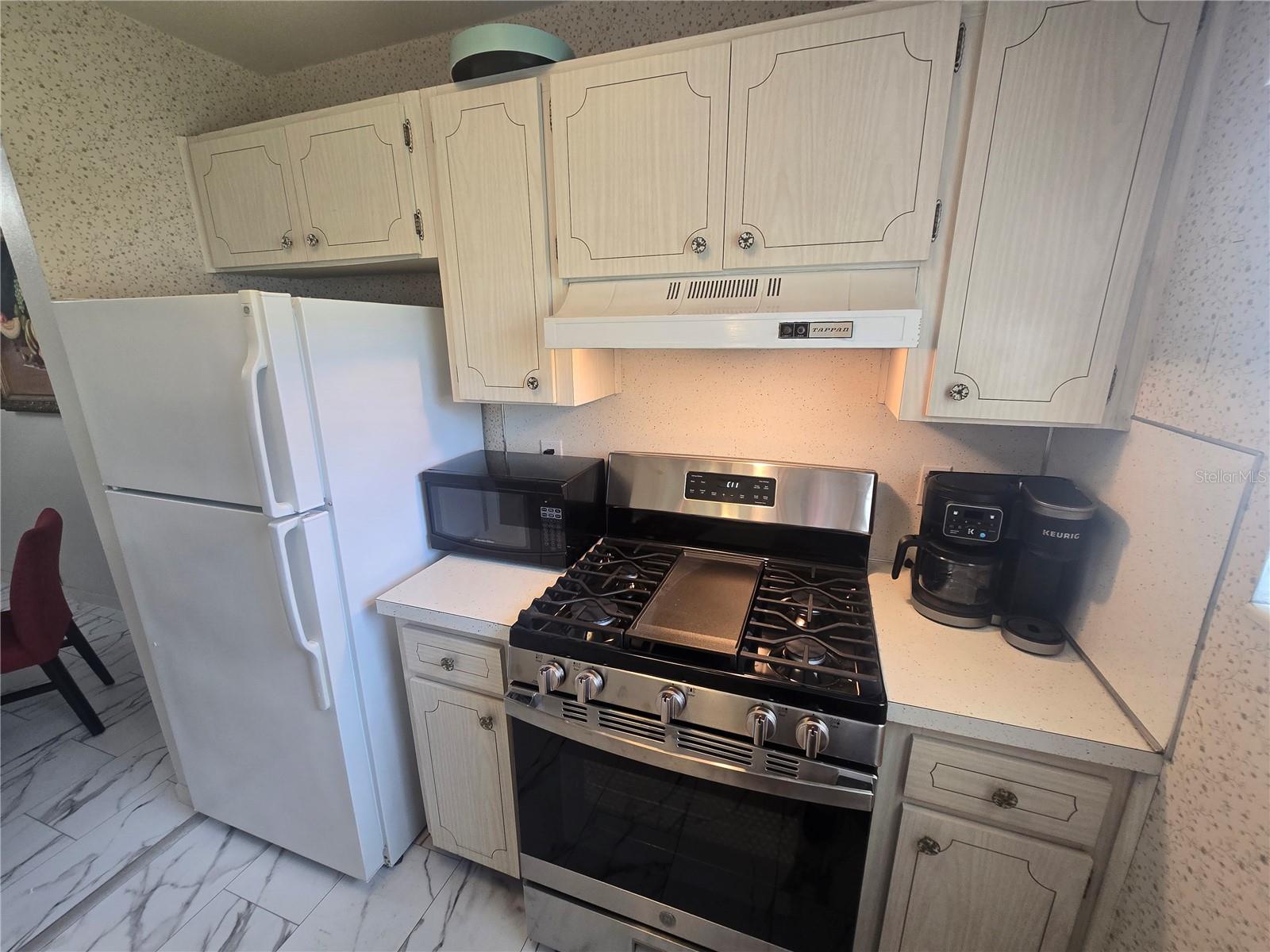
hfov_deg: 106.2
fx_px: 477
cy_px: 476
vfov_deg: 89.9
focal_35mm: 13
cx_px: 635
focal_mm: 2.2
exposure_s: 1/60
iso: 160
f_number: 2.2
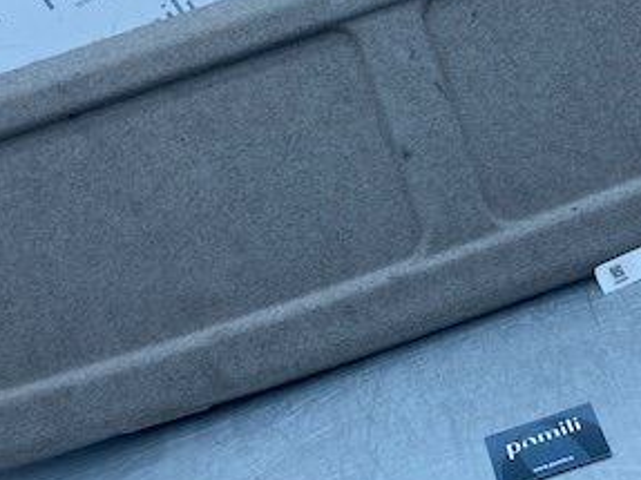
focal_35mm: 58
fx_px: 1074
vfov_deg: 24.7
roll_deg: +18.4
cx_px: 391
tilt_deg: -27.1
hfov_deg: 33.1
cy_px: 83
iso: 32
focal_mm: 4.25
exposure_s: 1/1114
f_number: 1.8
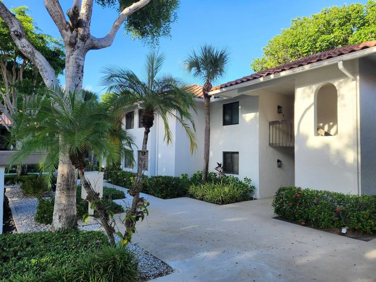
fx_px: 250
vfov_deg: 58.9
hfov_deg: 73.9
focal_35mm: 23
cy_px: 141
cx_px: 188
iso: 20
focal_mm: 5.4
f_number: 1.8
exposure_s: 1/444
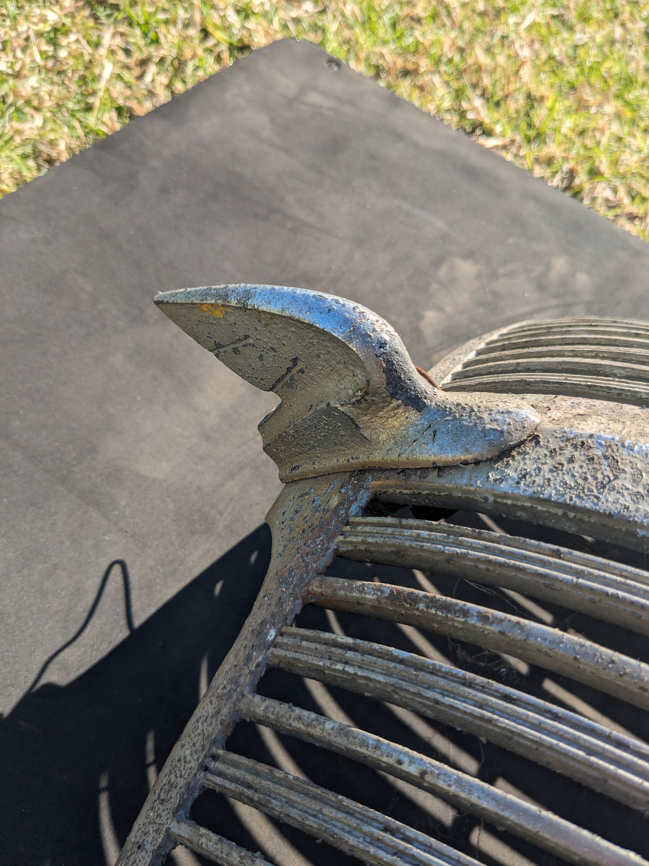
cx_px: 324
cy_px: 433
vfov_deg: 65.3
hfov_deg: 51.4
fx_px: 675
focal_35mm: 27
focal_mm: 4.38
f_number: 1.73
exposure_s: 1/1299
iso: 47
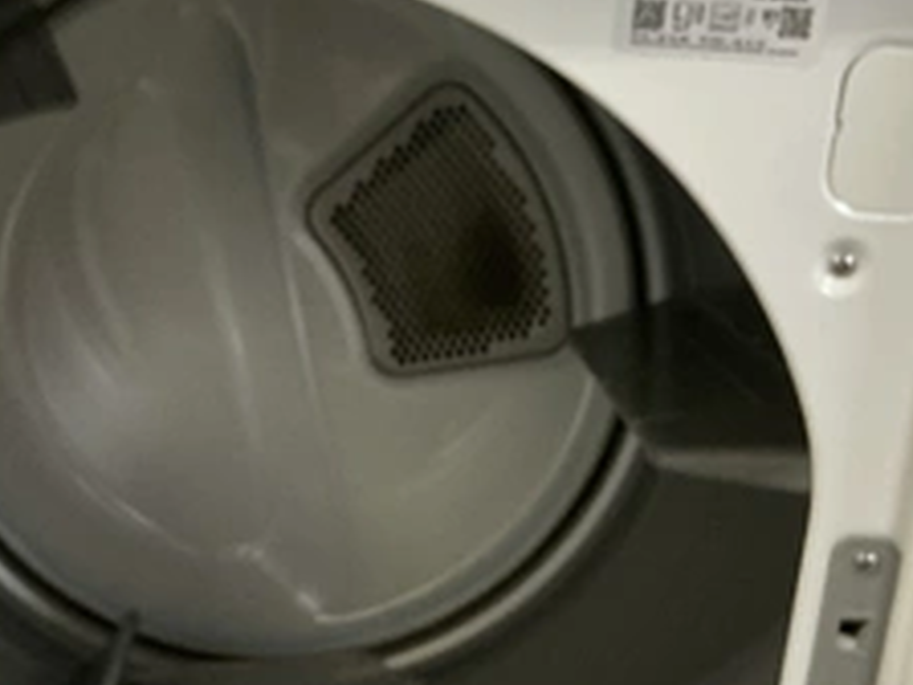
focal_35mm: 50
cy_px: 444
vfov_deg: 29.0
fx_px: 1319
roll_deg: -3.9
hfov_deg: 37.5
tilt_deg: -15.4
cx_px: 265
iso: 250
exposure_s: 1/30
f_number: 1.8
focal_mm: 3
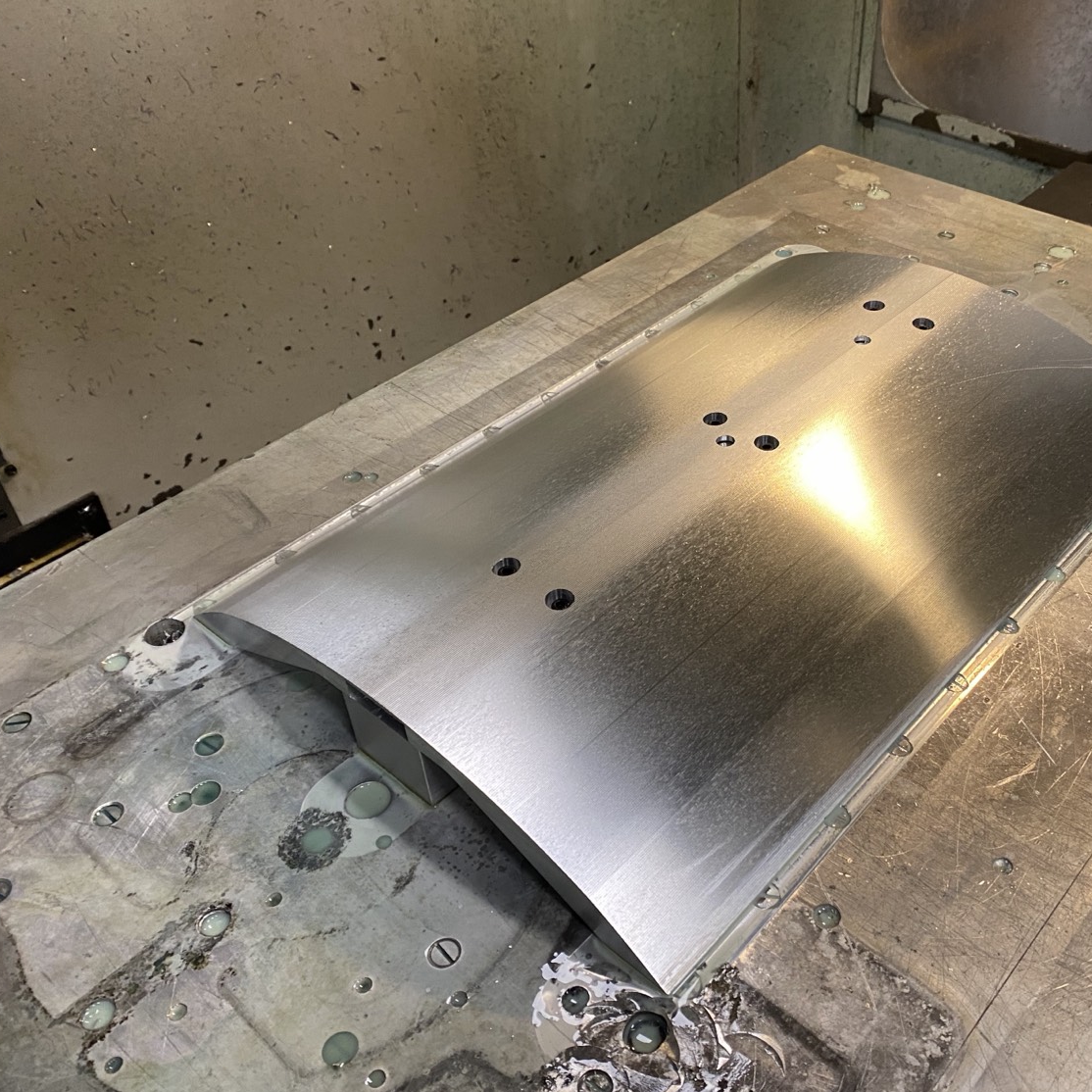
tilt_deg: -40.2
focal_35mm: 33
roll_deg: +1.0
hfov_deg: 48.9
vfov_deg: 49.7
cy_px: 525
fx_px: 1178
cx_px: 724
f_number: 1.8
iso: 160
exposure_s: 1/60
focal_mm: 4.25
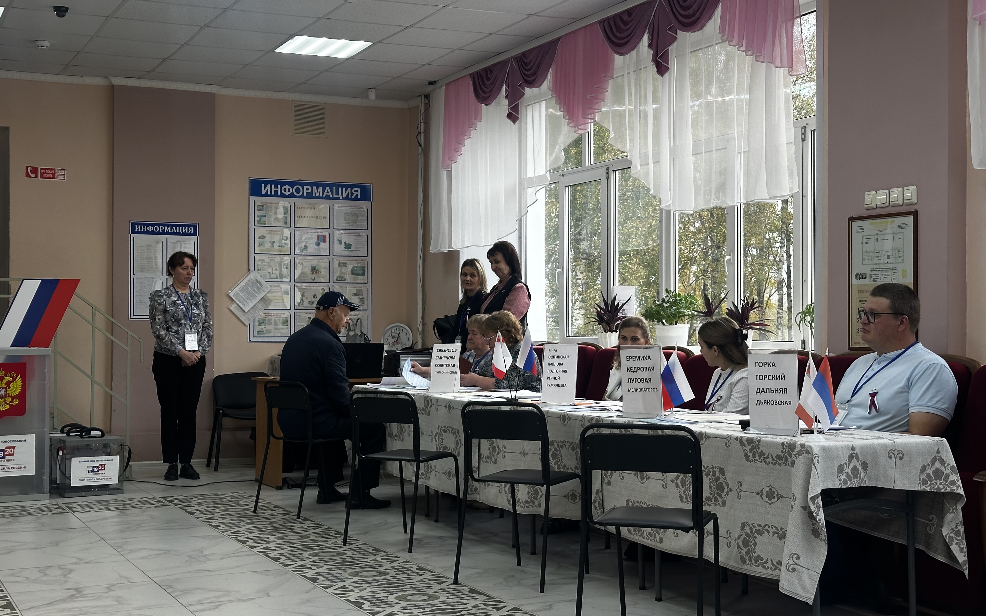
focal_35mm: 51
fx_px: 1370
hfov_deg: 39.6
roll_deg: -0.3
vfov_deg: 25.3
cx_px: 492
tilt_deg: +1.1
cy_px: 293
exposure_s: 1/124
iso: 50
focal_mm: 6.86
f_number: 1.78
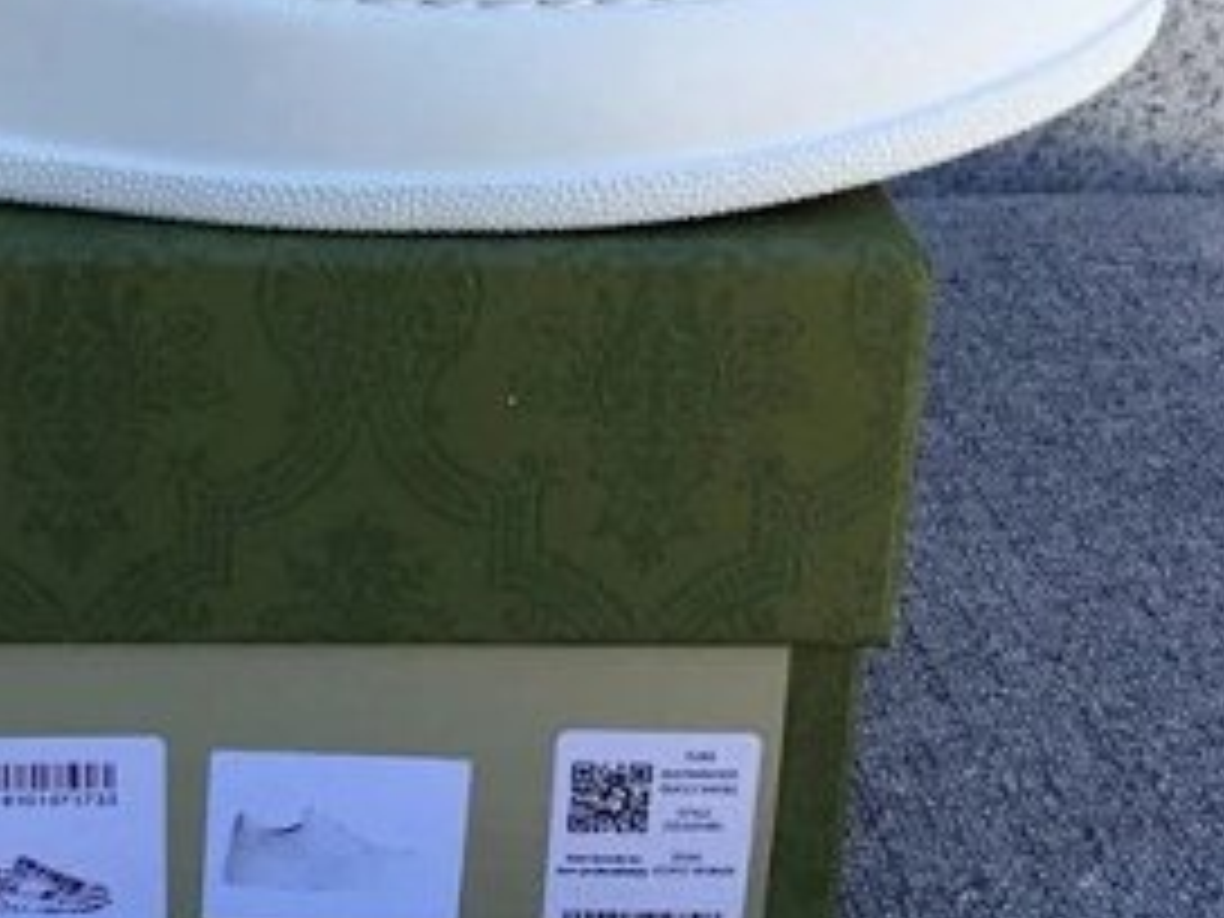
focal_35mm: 73
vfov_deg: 19.8
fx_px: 2581
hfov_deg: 26.0
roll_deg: +0.1
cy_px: 99
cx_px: 171
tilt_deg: -19.6
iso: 25
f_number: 2.4
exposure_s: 1/295
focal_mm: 3.3
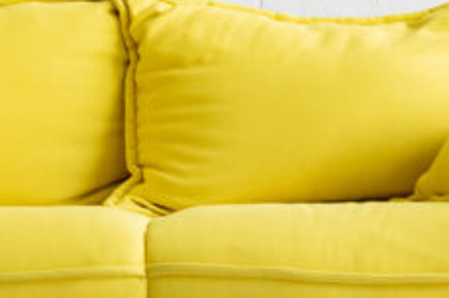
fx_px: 2790
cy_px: -15
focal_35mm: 224
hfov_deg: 9.1
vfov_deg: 6.1
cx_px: 498
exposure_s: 1/160
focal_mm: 50
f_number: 5.6
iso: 200
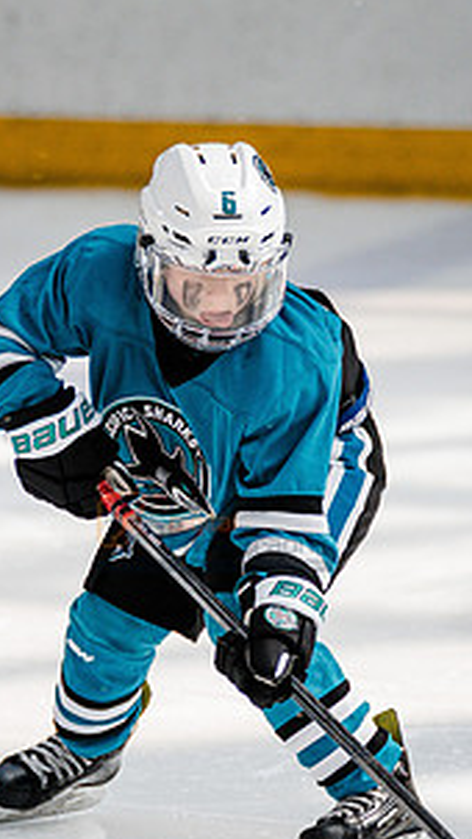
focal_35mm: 522
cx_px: 21
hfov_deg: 2.3
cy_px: 637
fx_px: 11608
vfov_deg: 4.1
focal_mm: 209
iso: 1250
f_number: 3.2
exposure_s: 1/3200
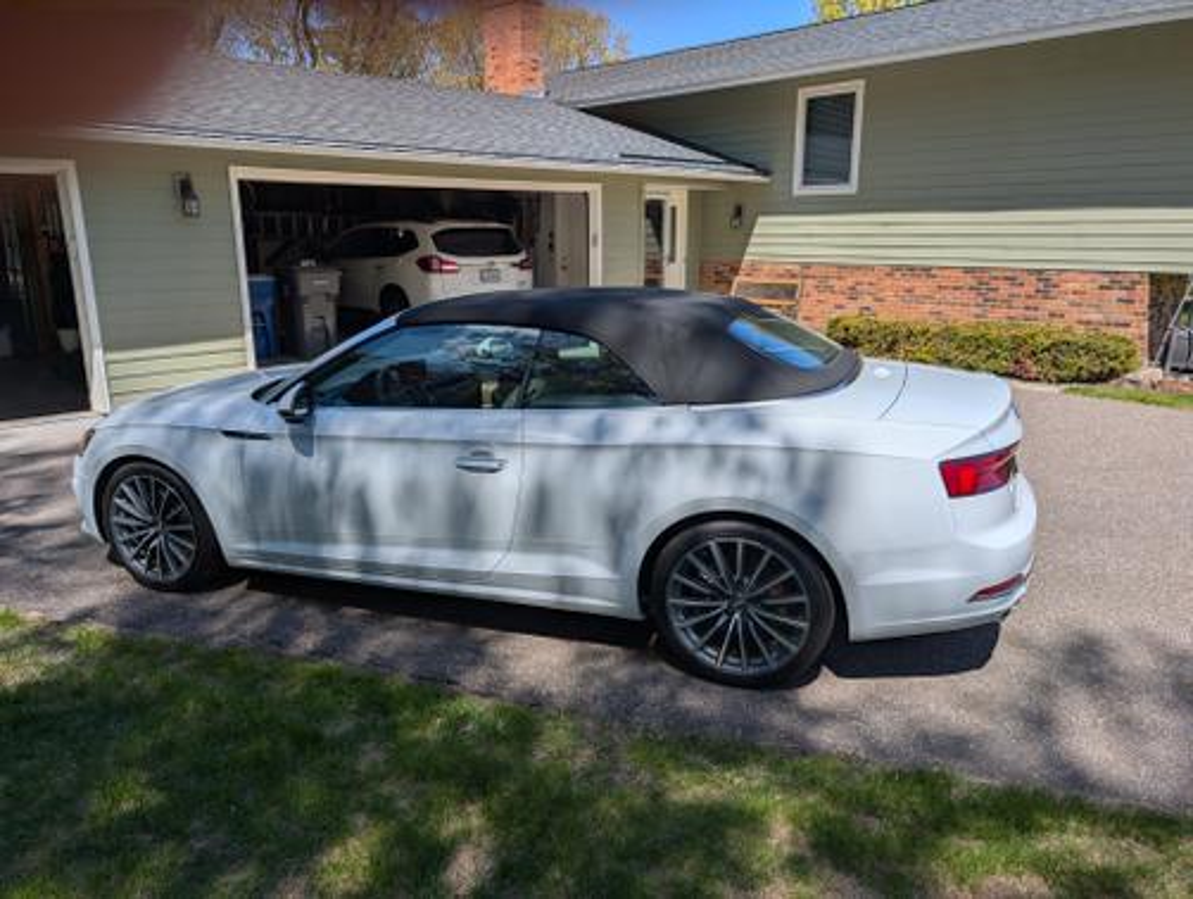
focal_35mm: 24
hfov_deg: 71.5
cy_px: 450
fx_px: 828
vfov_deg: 56.9
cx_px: 596
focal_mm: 6.9
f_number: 1.68
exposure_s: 1/1984
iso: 23
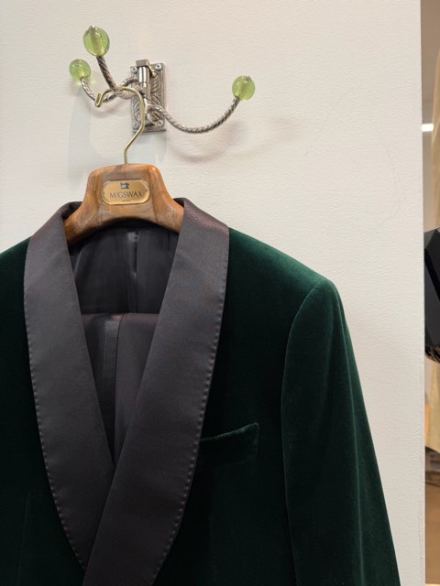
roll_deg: +0.3
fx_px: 407
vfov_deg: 71.6
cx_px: 220
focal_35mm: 24
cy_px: 293
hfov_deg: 56.8
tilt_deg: -1.7
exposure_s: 1/60
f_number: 1.78
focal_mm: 6.76
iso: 100
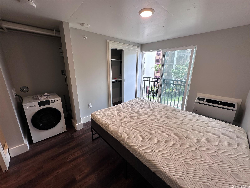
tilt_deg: -14.2
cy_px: 94
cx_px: 125
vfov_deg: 85.7
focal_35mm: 14
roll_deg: -0.8
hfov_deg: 102.1
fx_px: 101
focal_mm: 2.22
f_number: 2.2
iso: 50
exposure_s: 1/120
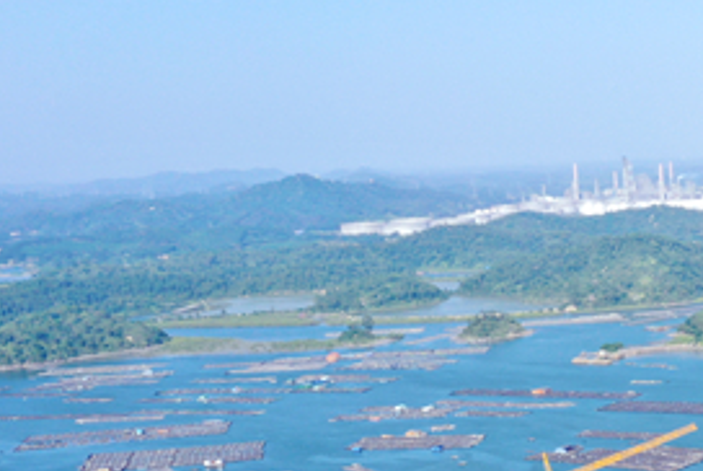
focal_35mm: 72
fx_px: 1407
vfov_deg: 18.4
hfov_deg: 26.0
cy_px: 483
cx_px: 768
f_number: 7.1
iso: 100
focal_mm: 10.26
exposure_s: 1/200
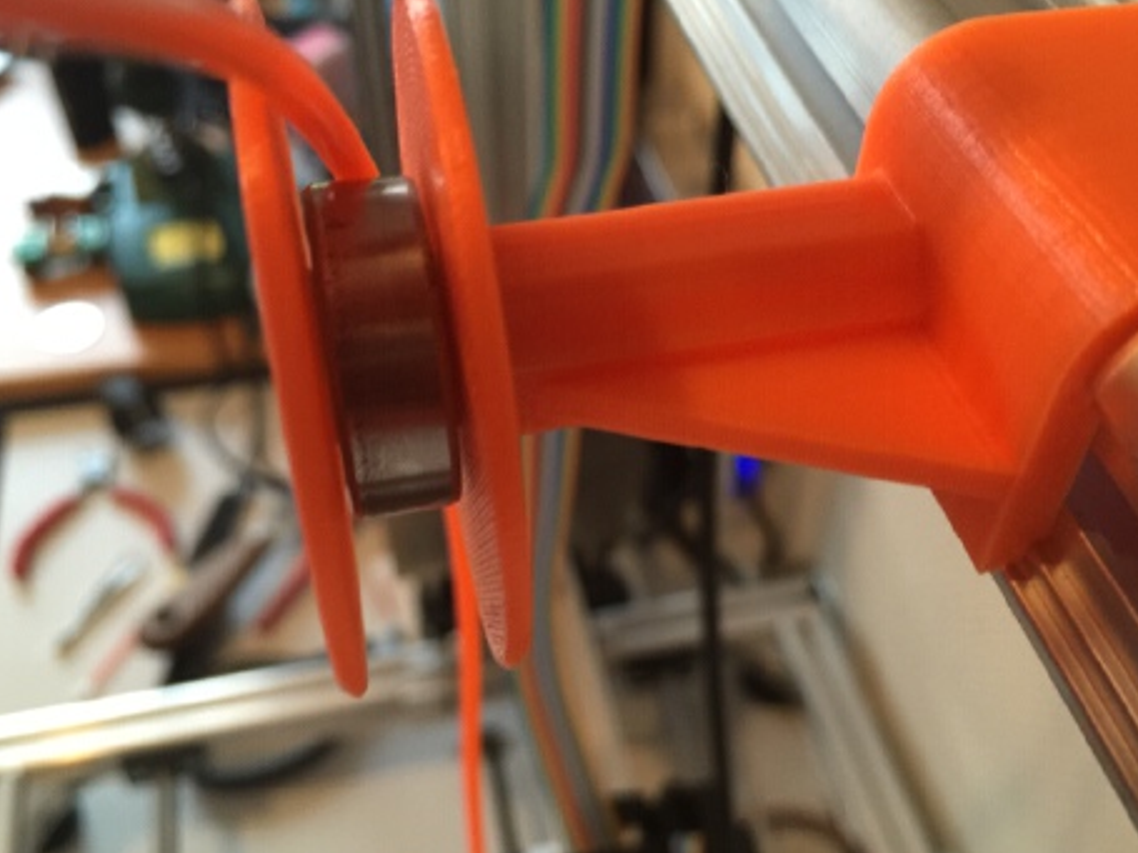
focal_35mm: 34
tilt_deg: -49.3
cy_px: 495
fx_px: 1117
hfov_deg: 53.9
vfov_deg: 41.6
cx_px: 622
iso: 125
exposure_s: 1/15
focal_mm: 4.15
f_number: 2.2
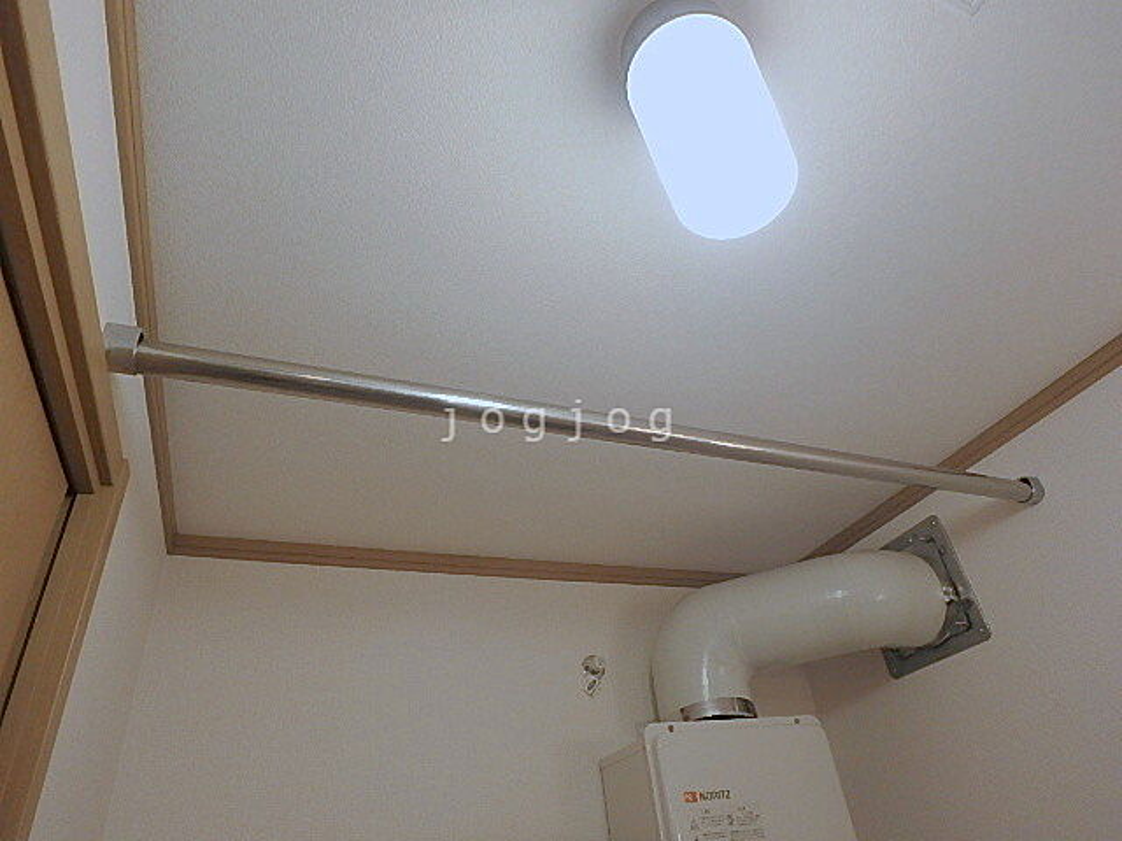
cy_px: 420
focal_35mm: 21
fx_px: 681
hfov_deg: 79.0
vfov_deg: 63.4
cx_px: 561
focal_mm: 3.7
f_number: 3.5
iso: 160
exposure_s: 1/60
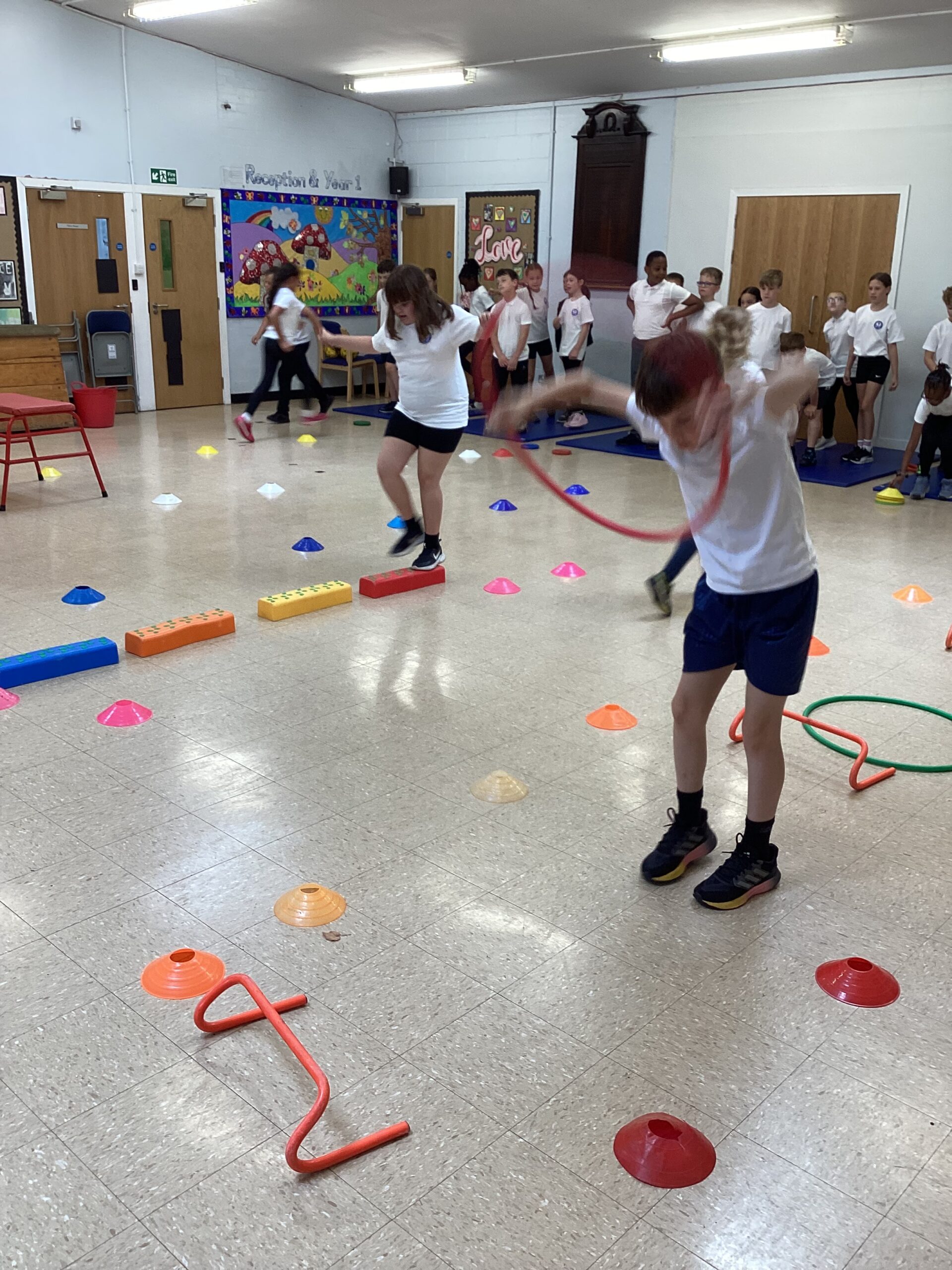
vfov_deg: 58.4
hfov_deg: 45.4
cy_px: 635
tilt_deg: -19.5
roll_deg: -0.4
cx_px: 476
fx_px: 1137
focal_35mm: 31
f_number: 2.4
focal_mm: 3.3
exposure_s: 1/50
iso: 50
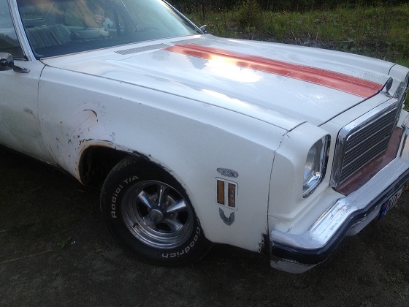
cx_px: 204
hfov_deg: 52.6
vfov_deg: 40.7
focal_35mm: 35
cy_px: 154
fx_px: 414
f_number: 2.4
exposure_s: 1/154
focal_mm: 4.28
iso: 64
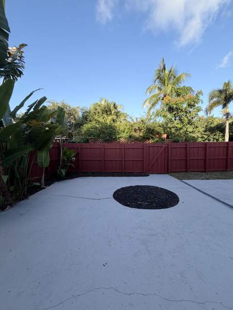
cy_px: 155
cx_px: 116
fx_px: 126
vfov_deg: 102.1
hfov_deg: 85.7
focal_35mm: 14
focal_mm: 2.22
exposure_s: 1/502
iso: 50
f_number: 2.2
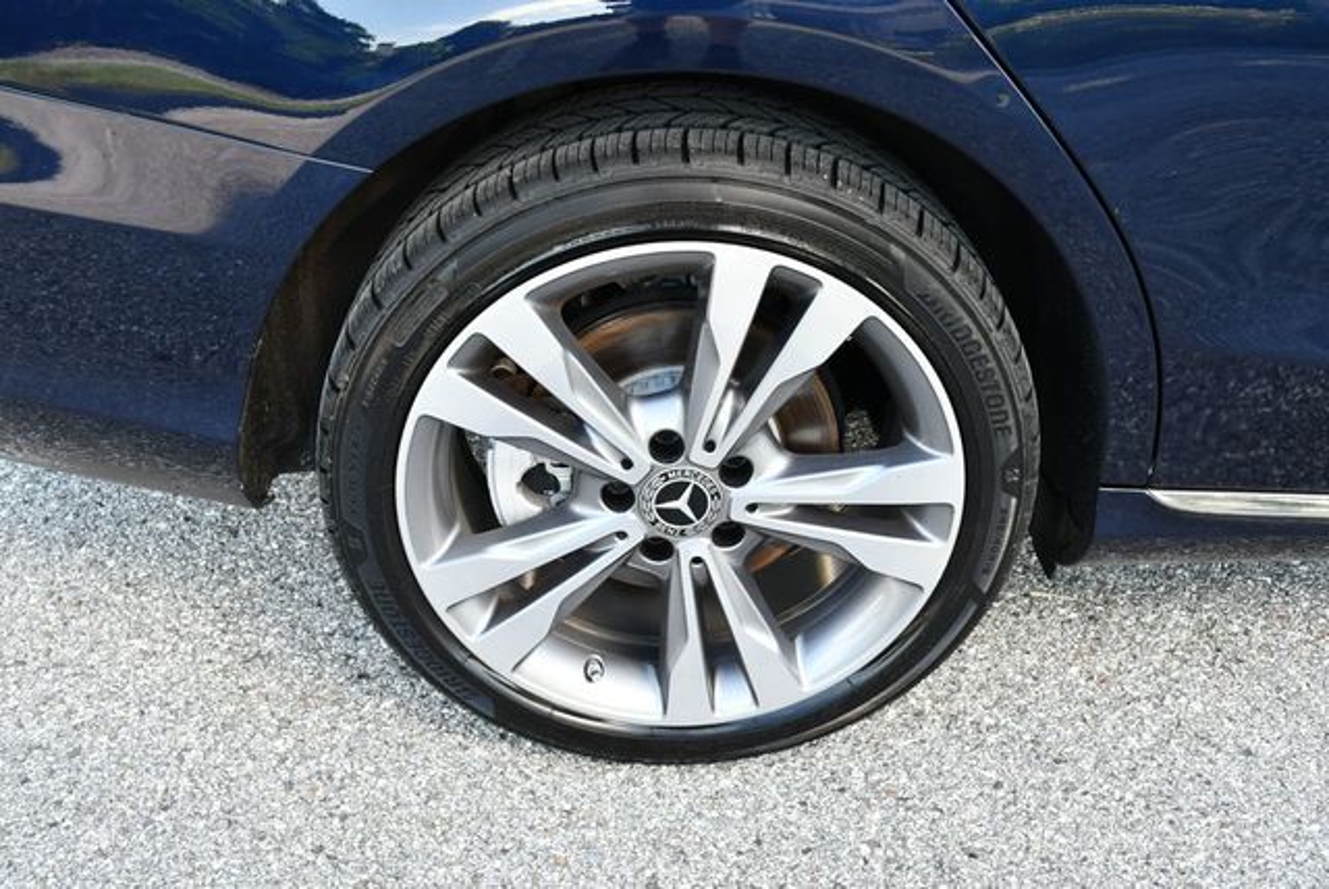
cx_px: 664
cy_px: 444
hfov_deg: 53.1
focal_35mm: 36
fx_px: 1330
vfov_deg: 36.9
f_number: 4
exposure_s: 1/250
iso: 400
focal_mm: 18
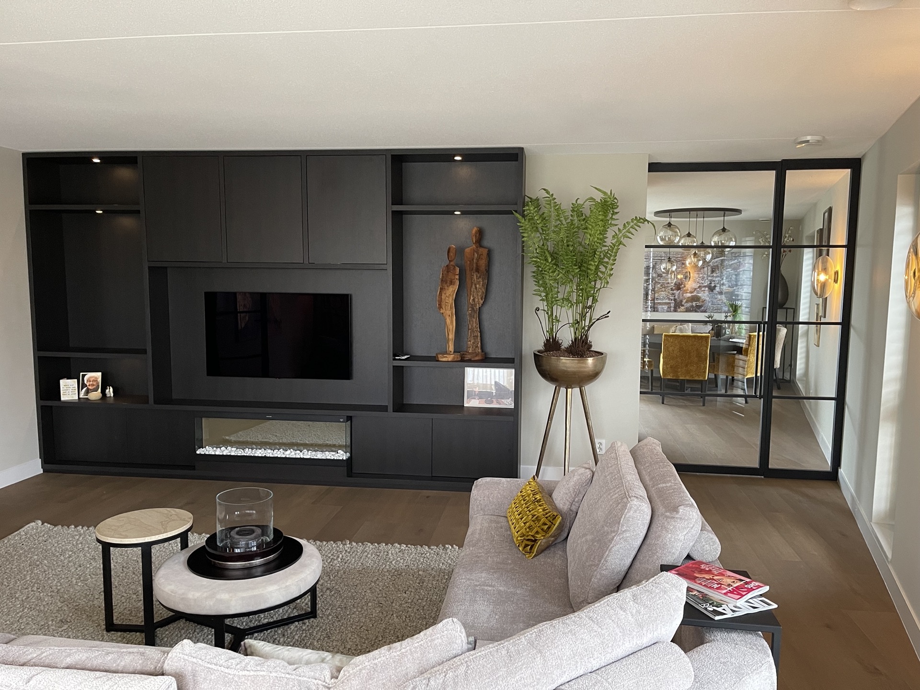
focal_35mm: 26
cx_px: 460
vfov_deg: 53.1
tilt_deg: -6.5
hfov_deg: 67.3
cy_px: 345
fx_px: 691
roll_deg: -0.7
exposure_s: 1/50
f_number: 1.6
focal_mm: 5.1
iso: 400
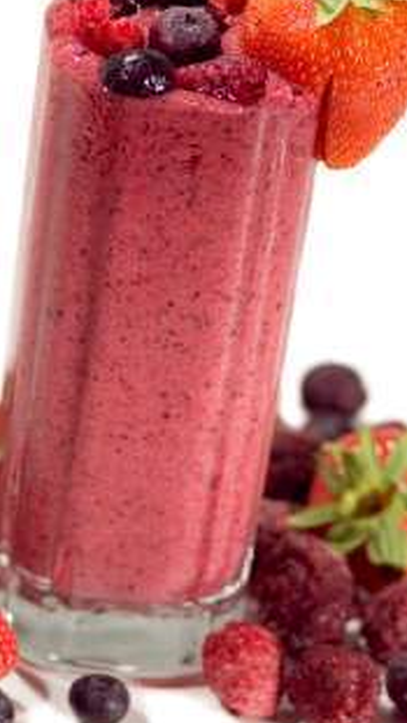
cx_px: 178
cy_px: 316
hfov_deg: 5.4
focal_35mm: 225
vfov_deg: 9.6
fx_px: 4310
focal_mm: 105
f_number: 4.5
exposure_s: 1/125
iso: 200
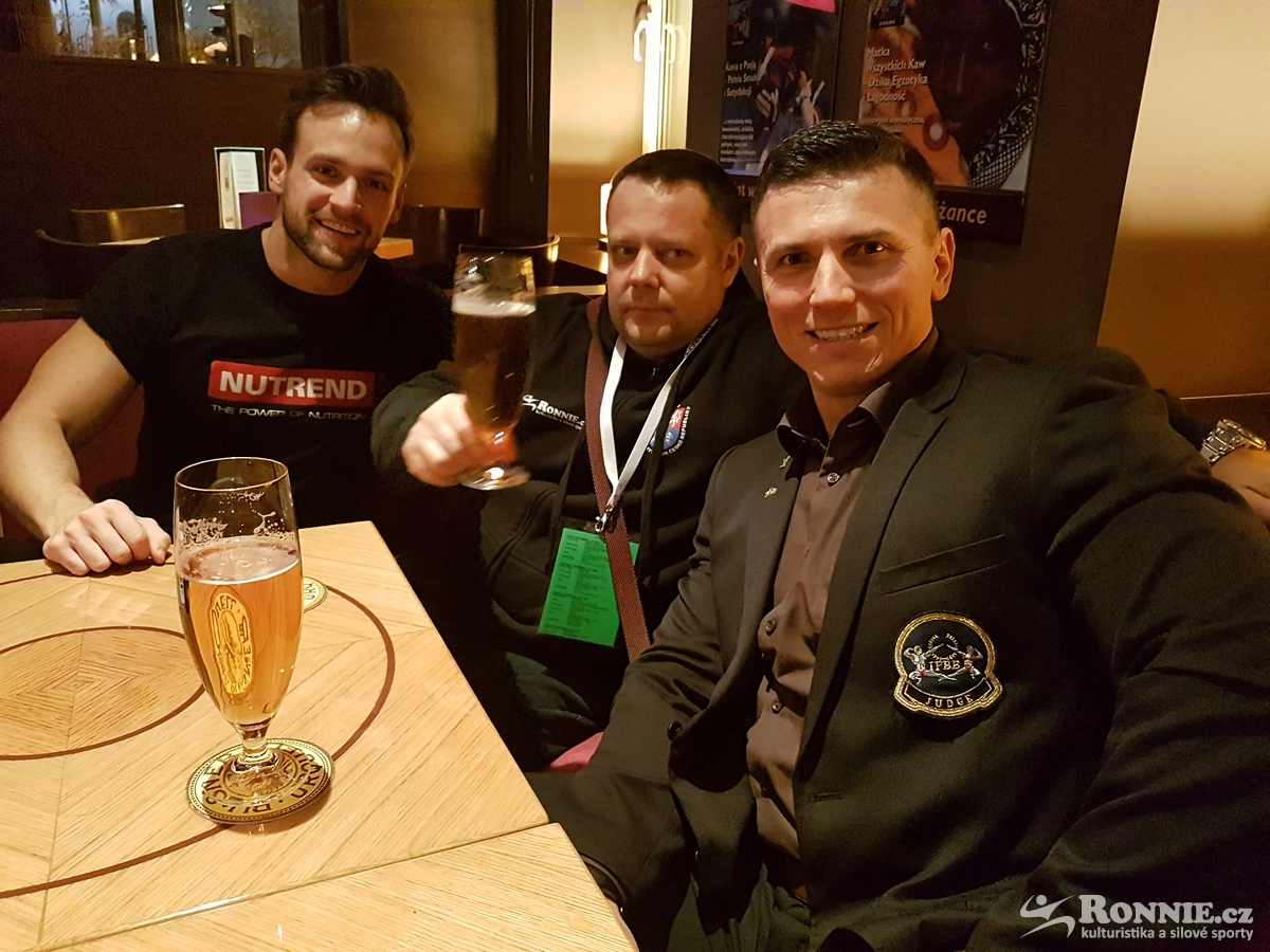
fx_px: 954
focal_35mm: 26
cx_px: 635
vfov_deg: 53.1
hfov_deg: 67.3
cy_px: 476
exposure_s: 1/33
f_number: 1.7
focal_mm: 4.2
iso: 800
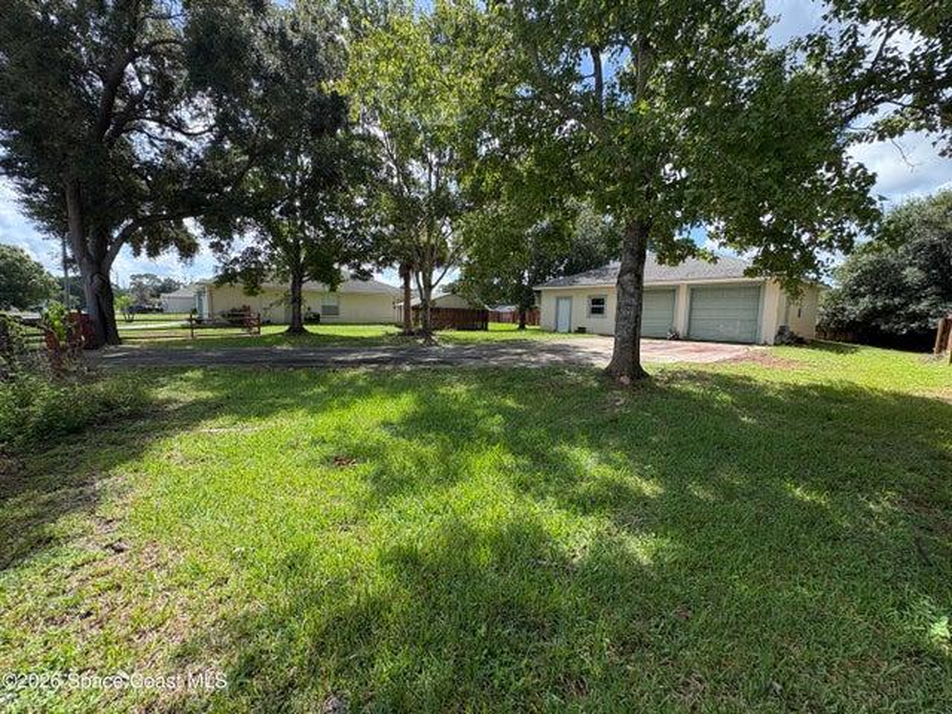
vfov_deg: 85.7
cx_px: 476
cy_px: 357
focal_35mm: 14
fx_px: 385
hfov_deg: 102.1
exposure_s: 1/675
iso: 64
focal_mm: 2.22
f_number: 2.2
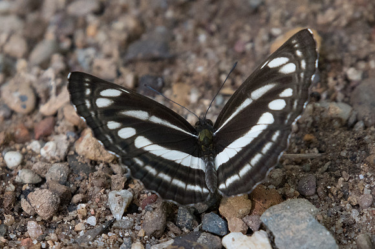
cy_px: 149
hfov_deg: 1.8
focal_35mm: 1146
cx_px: 221
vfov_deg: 1.2
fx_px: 11929
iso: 1000
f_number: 6.3
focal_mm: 400
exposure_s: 1/400
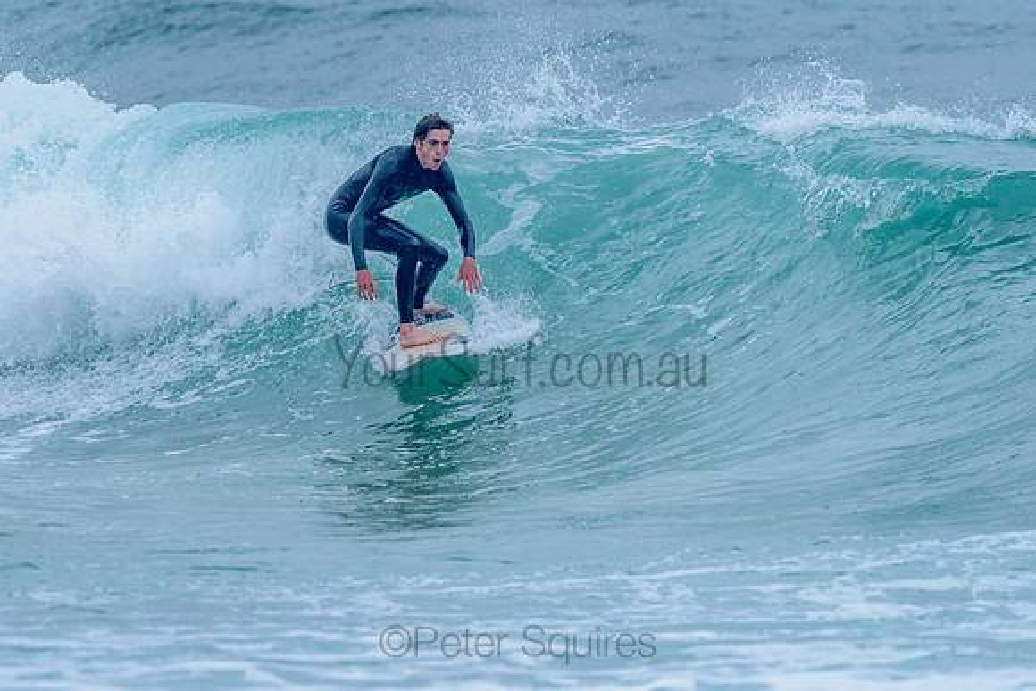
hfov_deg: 3.3
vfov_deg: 2.2
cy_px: 274
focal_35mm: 628
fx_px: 18069
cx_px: 411
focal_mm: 500
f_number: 5.6
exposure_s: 1/2000
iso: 800
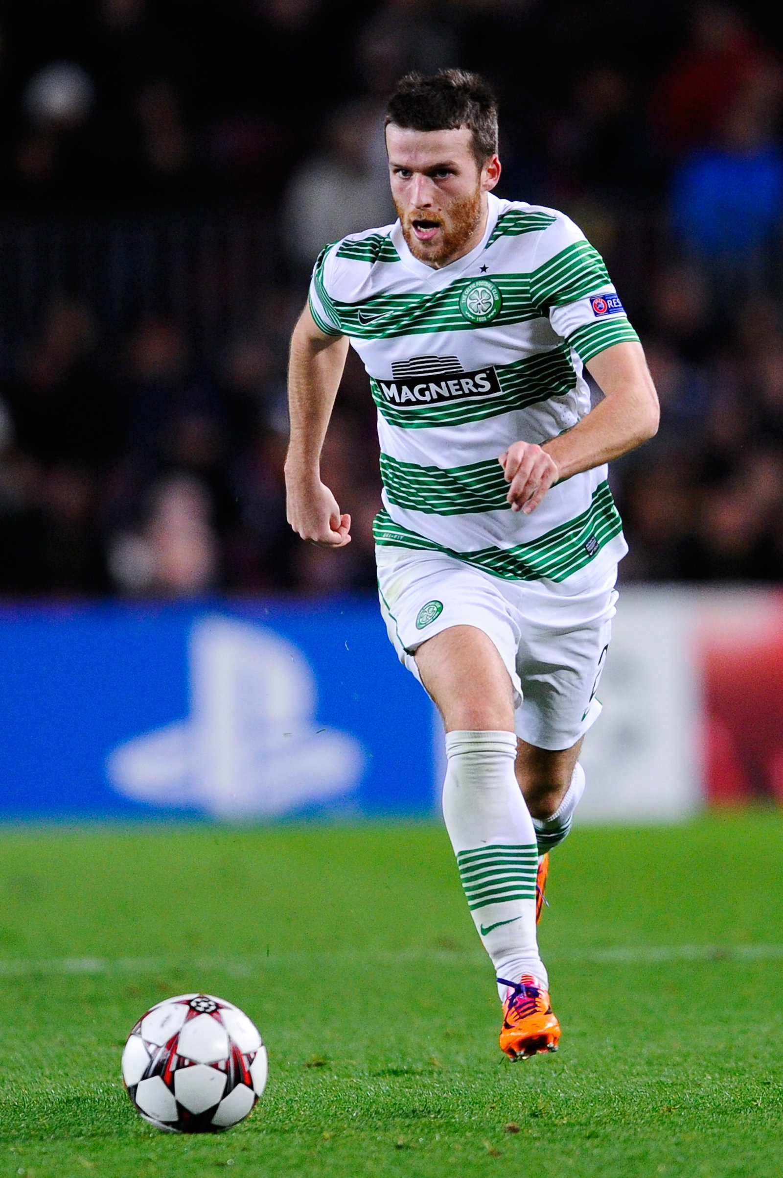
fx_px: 13068
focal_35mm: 400
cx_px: 392
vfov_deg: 5.2
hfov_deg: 3.4
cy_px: 589
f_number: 3.5
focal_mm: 400
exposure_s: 1/1250
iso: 2500
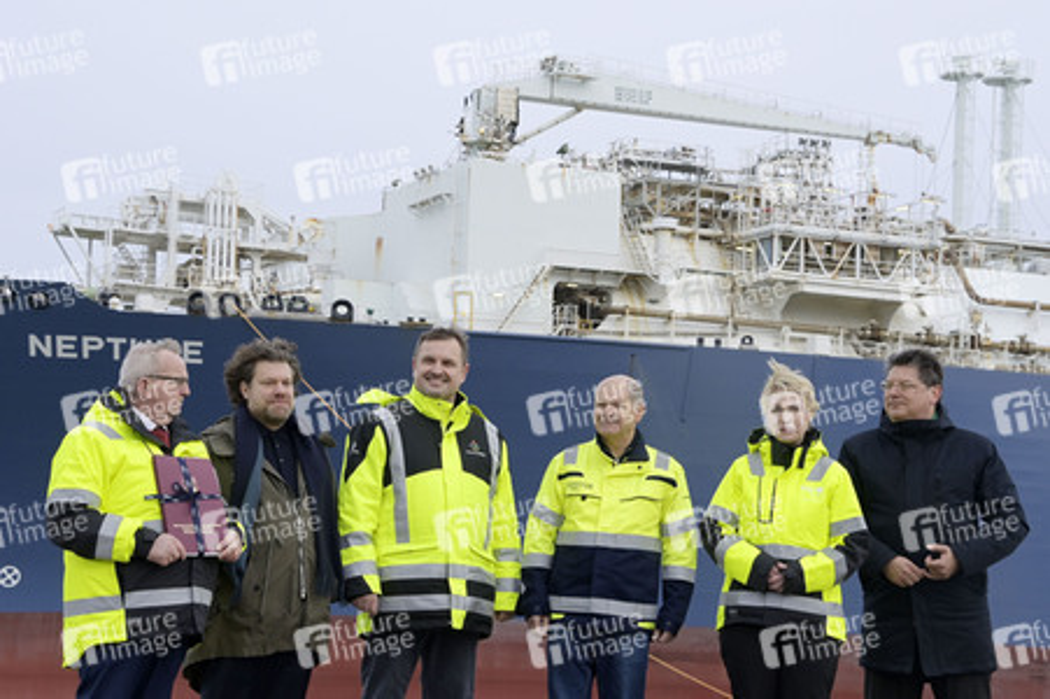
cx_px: 525
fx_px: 2623
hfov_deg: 22.6
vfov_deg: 15.2
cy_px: 350
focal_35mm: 90
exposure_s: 1/400
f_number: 13
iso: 1600
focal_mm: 90
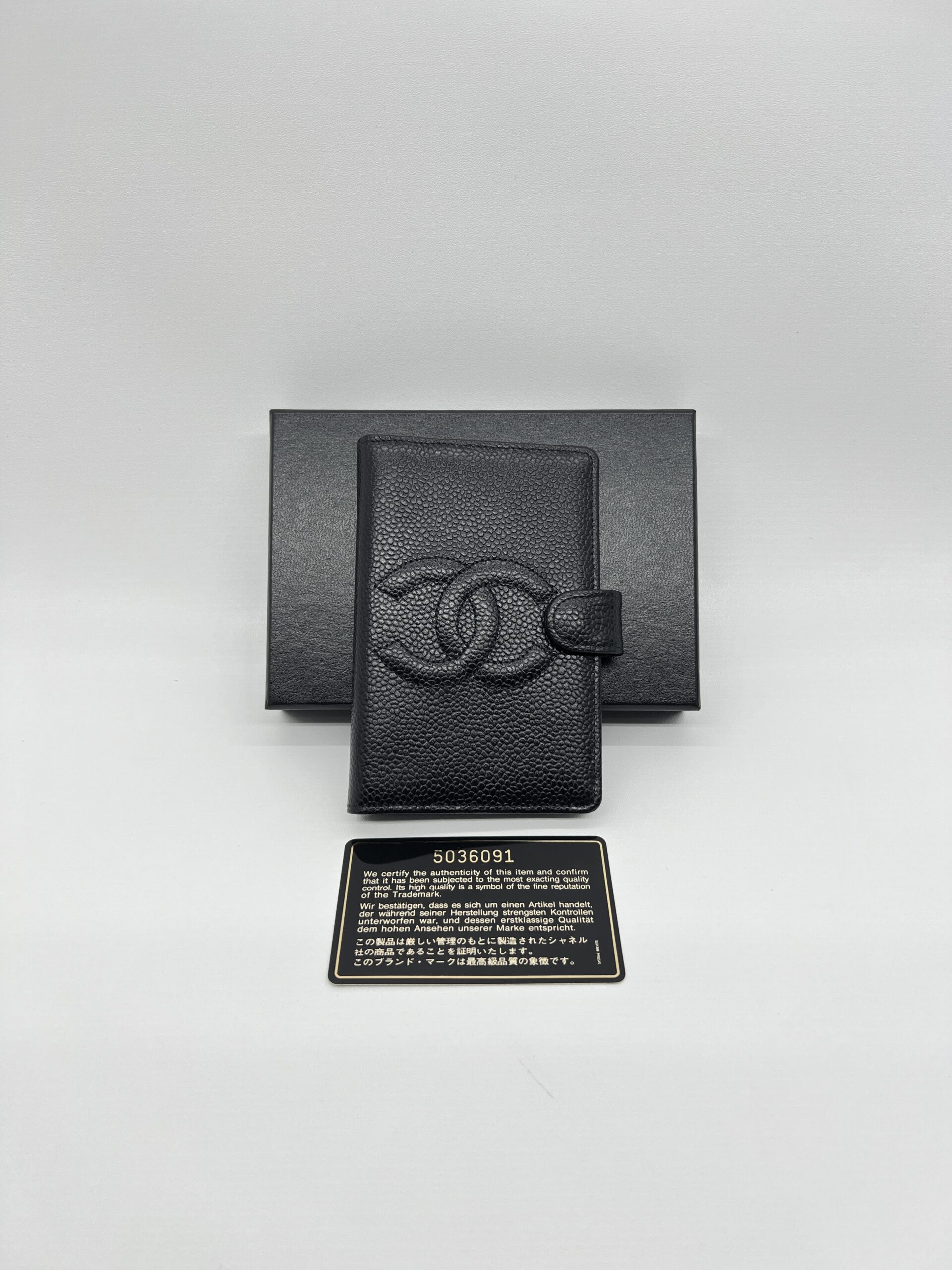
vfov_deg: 67.3
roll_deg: +0.3
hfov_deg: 53.1
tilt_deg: -37.8
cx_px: 476
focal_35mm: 26
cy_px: 635
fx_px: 953
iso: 32
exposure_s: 1/103
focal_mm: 5.7
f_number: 1.5
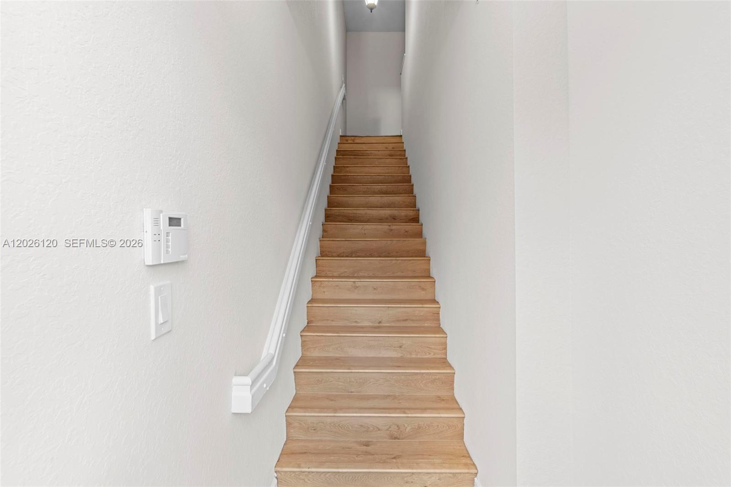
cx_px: 366
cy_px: 244
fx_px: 365
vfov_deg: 67.4
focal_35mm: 18
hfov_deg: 90.0
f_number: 9
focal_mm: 18
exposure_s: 1
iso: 200
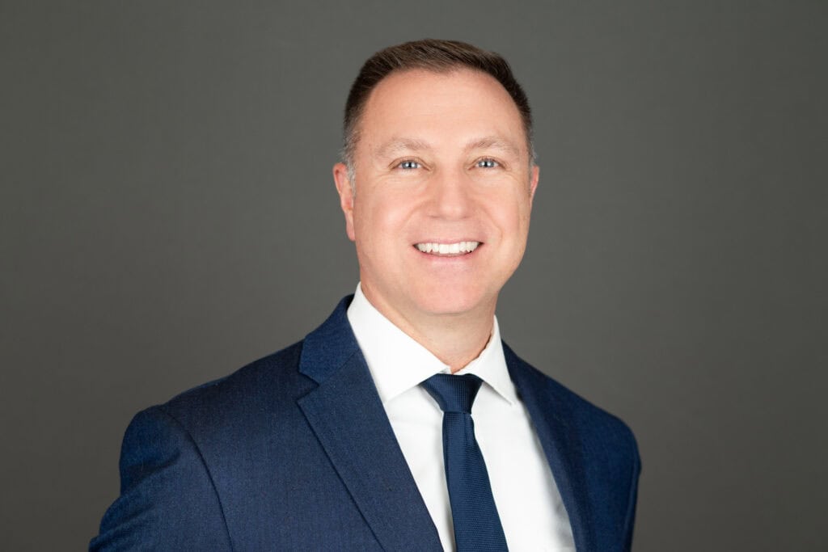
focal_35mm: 85
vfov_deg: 16.1
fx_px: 1955
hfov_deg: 23.9
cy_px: 276
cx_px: 414
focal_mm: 85
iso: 500
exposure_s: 1/200
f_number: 4
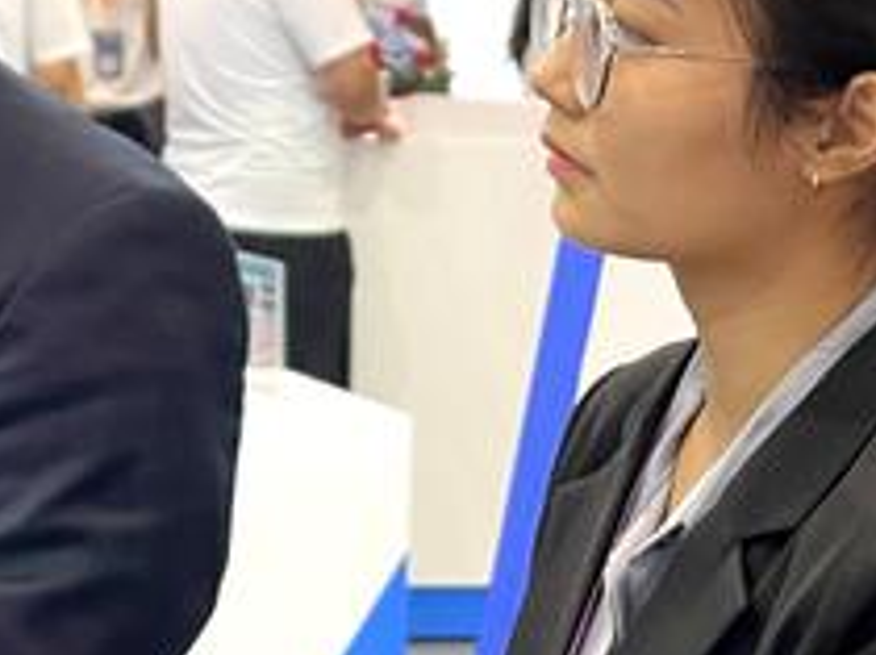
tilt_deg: -1.9
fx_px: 6168
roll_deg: -1.8
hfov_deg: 8.1
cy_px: 154
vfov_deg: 6.1
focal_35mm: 244
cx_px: 284
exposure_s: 1/50
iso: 125
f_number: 2.2
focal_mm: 7.5
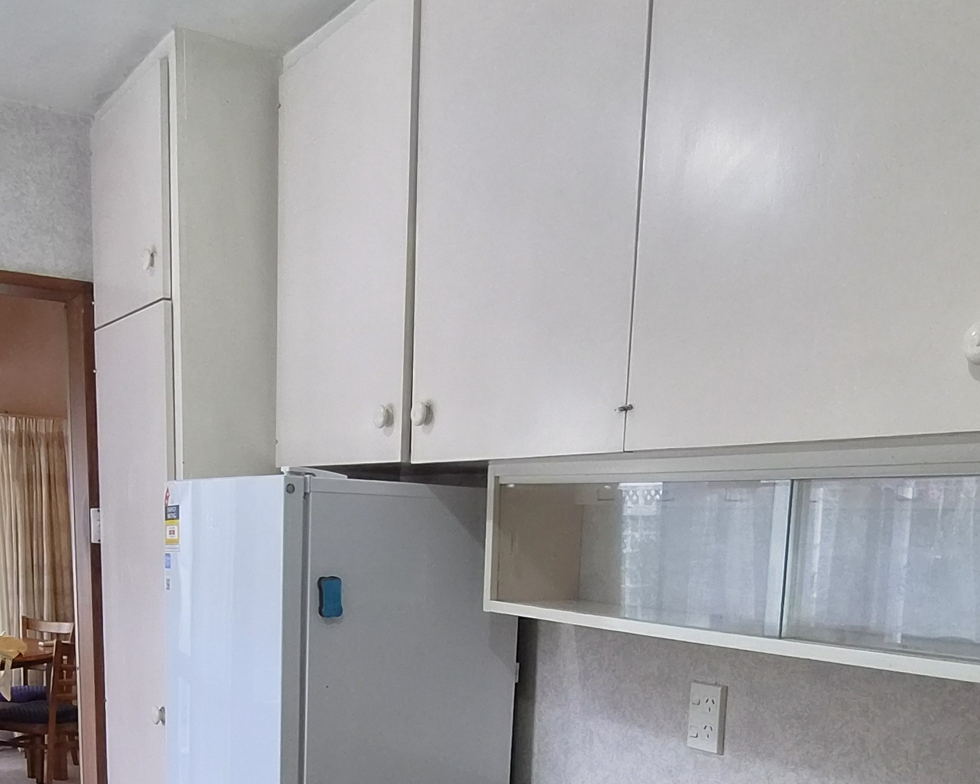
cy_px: 721
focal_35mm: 36
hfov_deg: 50.1
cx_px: 414
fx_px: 1044
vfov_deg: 38.1
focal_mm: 1.7
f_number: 2.2
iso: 160
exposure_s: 1/100
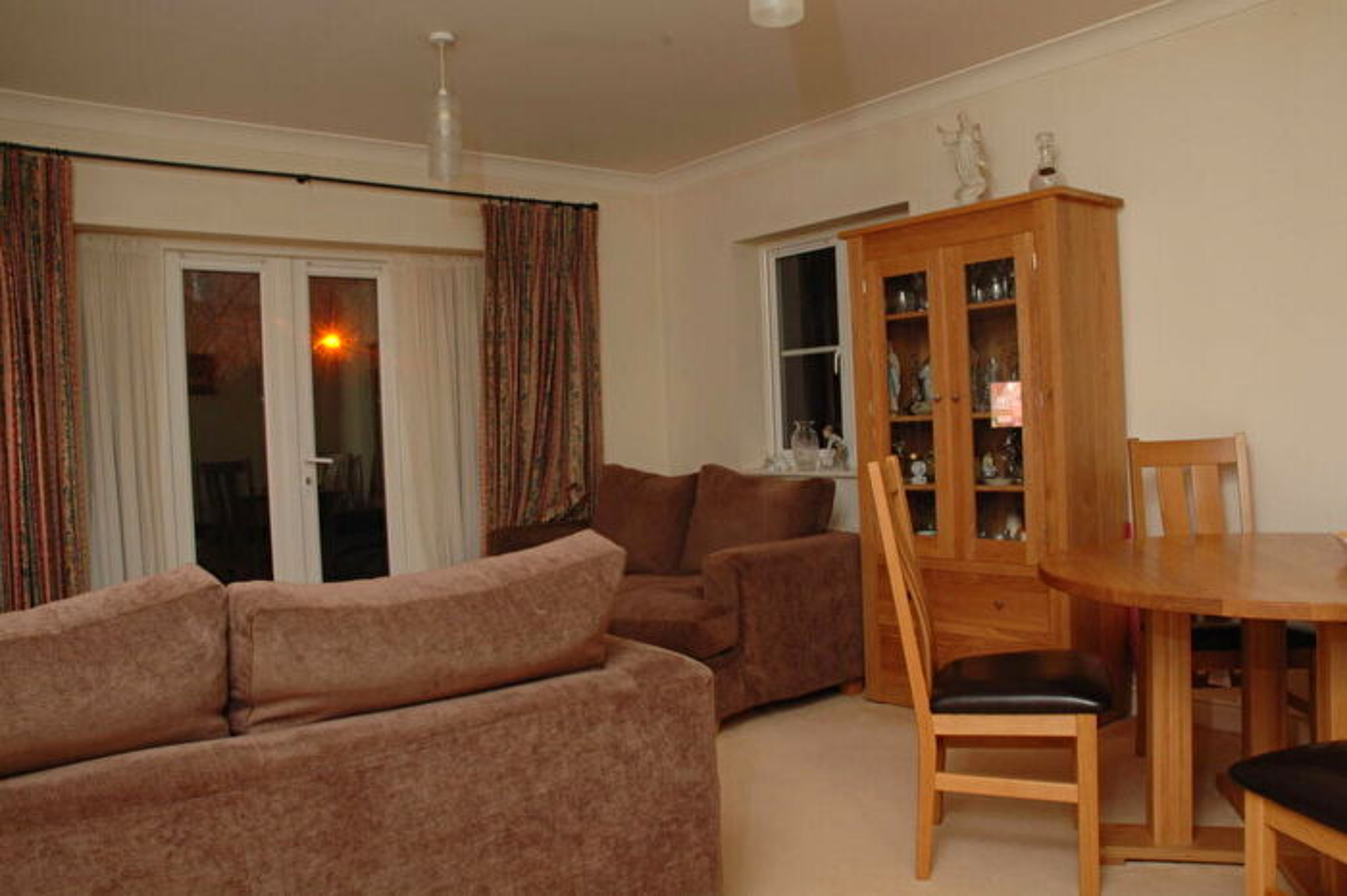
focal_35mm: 27
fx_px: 1010
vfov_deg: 47.9
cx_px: 674
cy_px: 448
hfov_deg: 67.4
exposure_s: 5
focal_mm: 18
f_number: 11
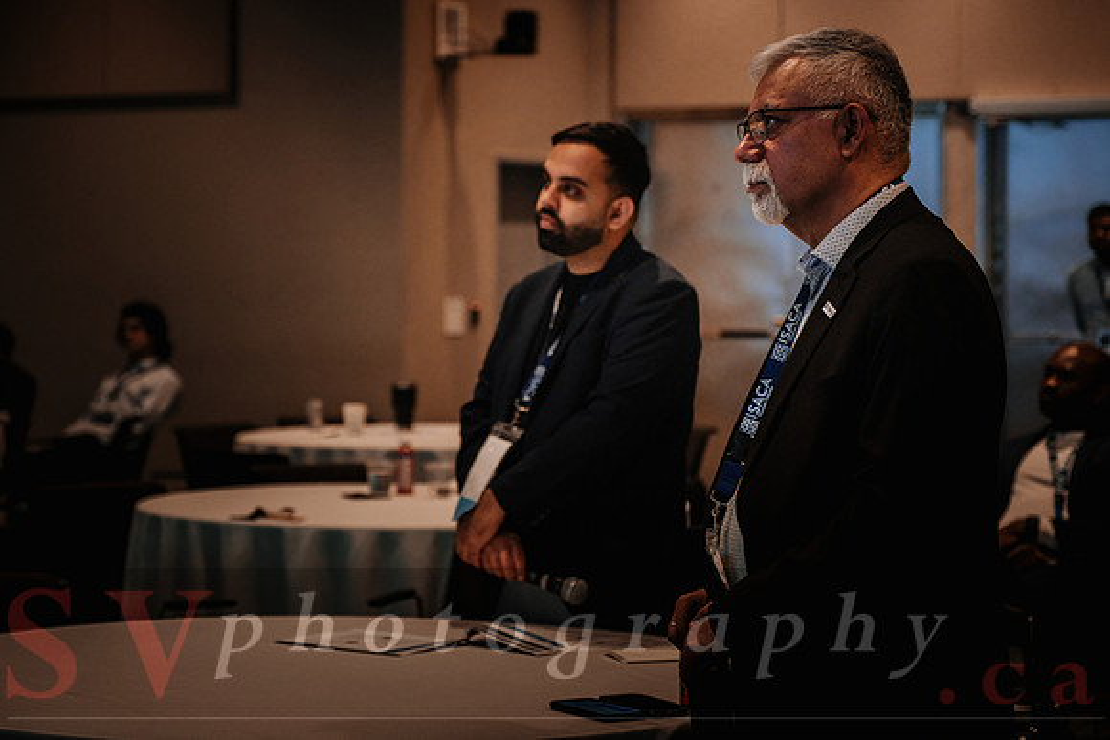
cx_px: 492
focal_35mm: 94
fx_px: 2895
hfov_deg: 21.7
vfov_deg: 14.6
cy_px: 340
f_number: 2.8
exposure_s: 1/100
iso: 800
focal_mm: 55
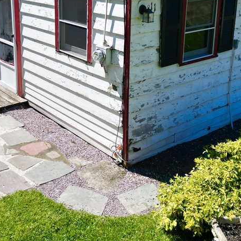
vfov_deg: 35.1
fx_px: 370
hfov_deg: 35.8
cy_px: 53
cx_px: 86
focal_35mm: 47
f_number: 1.7
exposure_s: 1/2500
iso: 140
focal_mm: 6.72
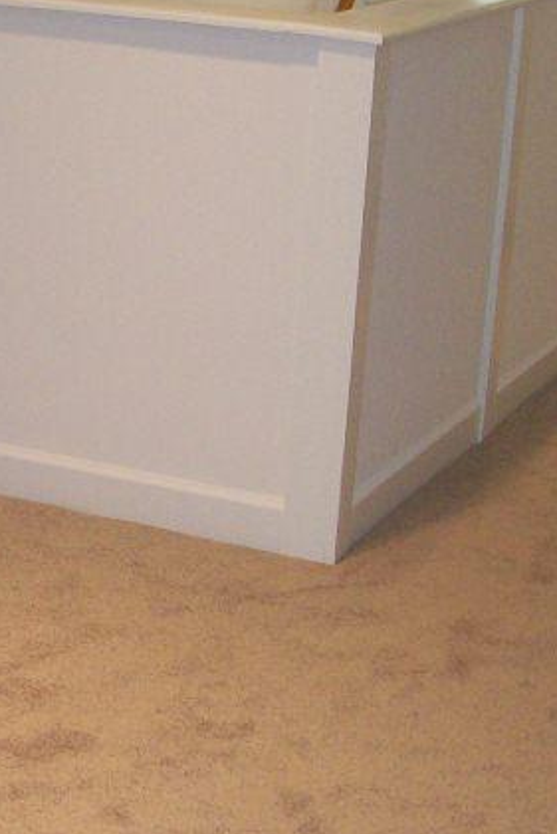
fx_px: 2110
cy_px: 422
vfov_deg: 22.4
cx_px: 87
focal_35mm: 91
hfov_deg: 14.9
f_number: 2.7
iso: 140
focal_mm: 6
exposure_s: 1/64
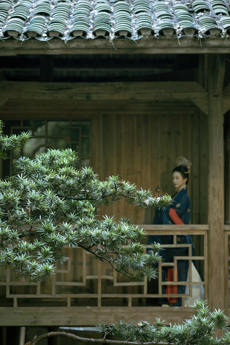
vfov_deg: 23.9
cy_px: 172
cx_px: 115
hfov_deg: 16.1
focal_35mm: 85
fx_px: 815
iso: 320
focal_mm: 85
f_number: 2
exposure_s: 1/60
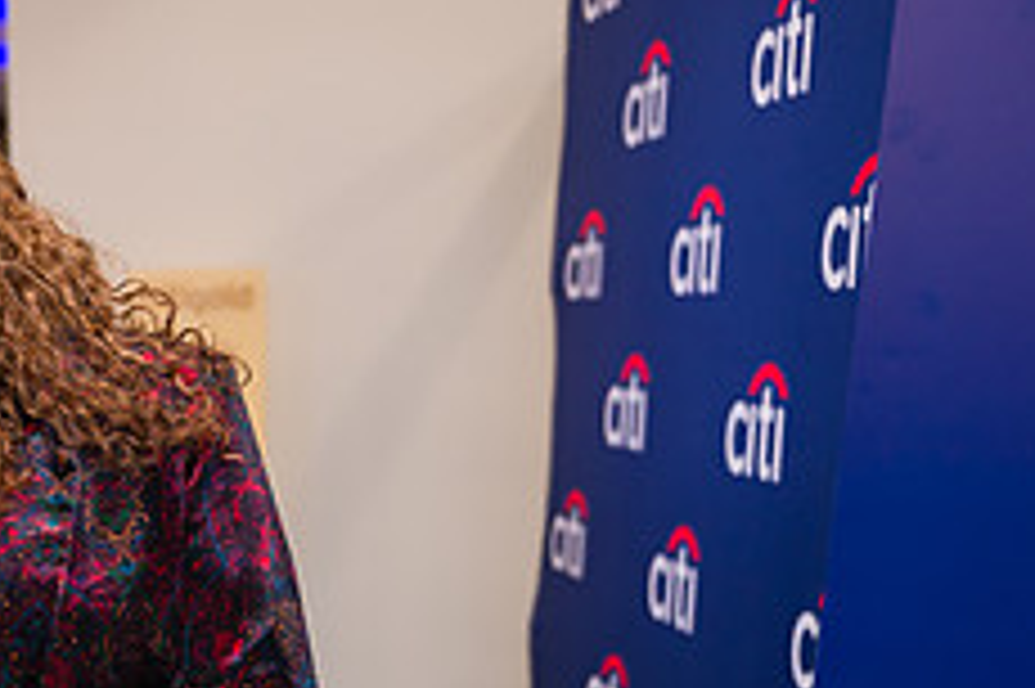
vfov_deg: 18.2
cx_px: -81
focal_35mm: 73
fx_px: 2097
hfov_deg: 25.8
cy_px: 670
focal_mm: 29
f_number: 3.2
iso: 400
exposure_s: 1/200
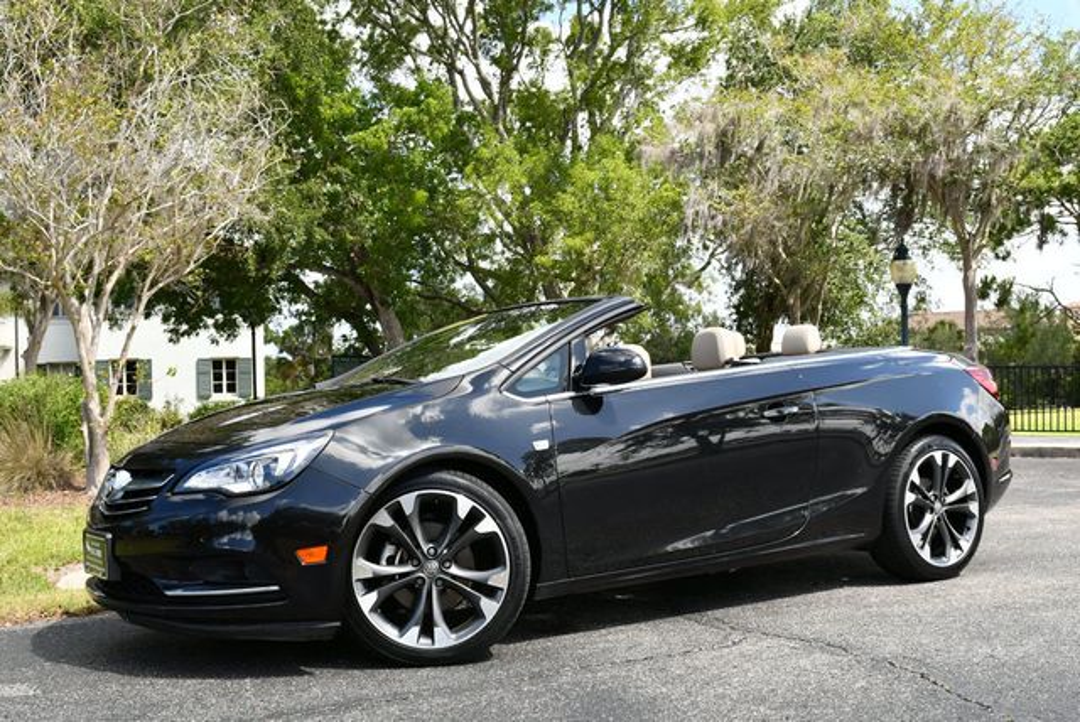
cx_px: 540
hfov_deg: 44.5
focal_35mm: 44
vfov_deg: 30.6
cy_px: 361
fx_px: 1321
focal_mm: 22
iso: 200
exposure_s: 1/250
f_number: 7.1
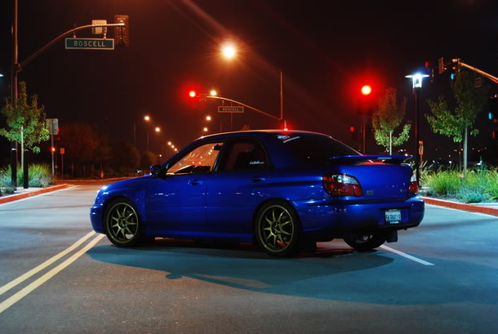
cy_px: 168
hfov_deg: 30.5
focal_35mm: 66
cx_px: 246
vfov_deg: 20.7
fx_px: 915
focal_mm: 42
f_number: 5.3
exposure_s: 4
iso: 100
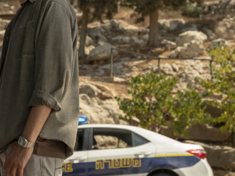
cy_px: 61
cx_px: 38
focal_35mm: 79
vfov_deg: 18.6
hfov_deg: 24.2
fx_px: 536
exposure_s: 1/2000
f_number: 2.8
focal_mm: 30.2
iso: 200
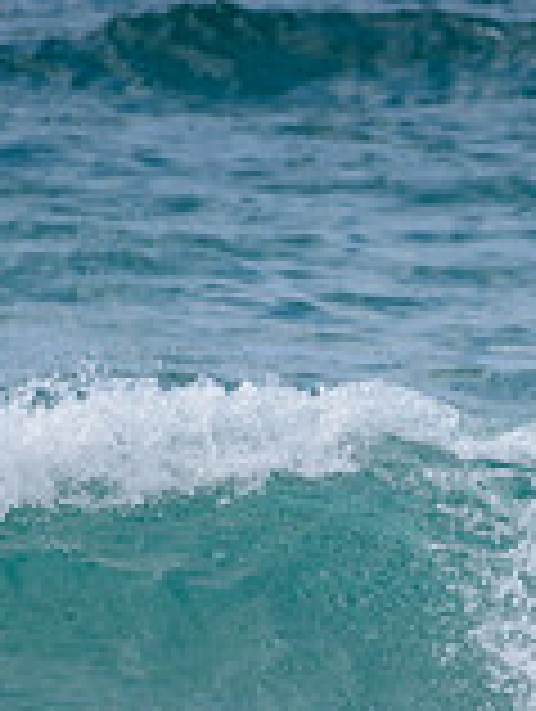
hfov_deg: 0.7
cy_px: 662
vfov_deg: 0.9
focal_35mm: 2163
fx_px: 44536
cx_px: 780
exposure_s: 1/1600
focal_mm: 500
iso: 160
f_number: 5.6
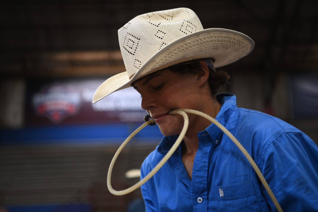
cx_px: 159
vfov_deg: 19.5
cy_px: 106
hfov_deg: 28.8
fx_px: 618
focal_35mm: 70
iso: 2500
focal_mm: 70
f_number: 3.2
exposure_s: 1/320
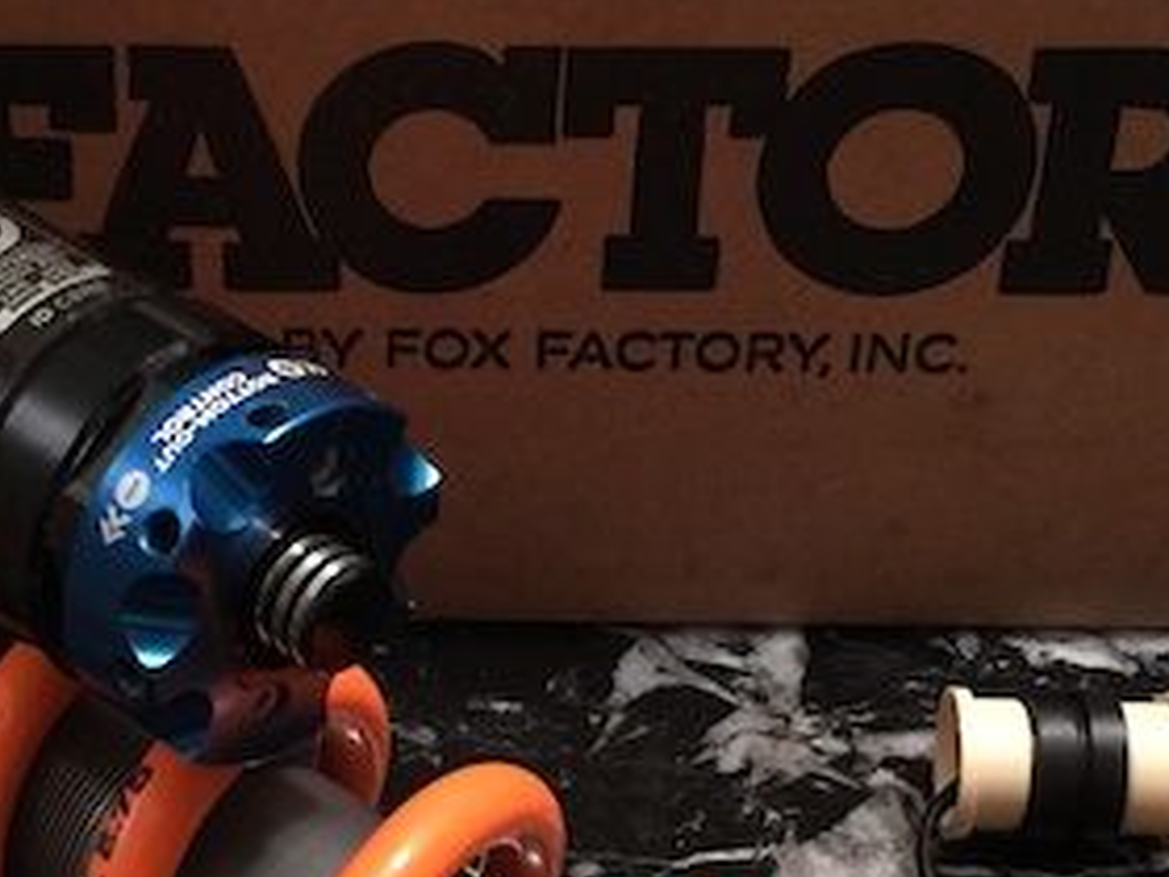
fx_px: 2803
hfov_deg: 23.2
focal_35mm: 83
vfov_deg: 17.6
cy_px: 718
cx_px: 242
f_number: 2.2
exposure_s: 1/8
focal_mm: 4.15
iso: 125
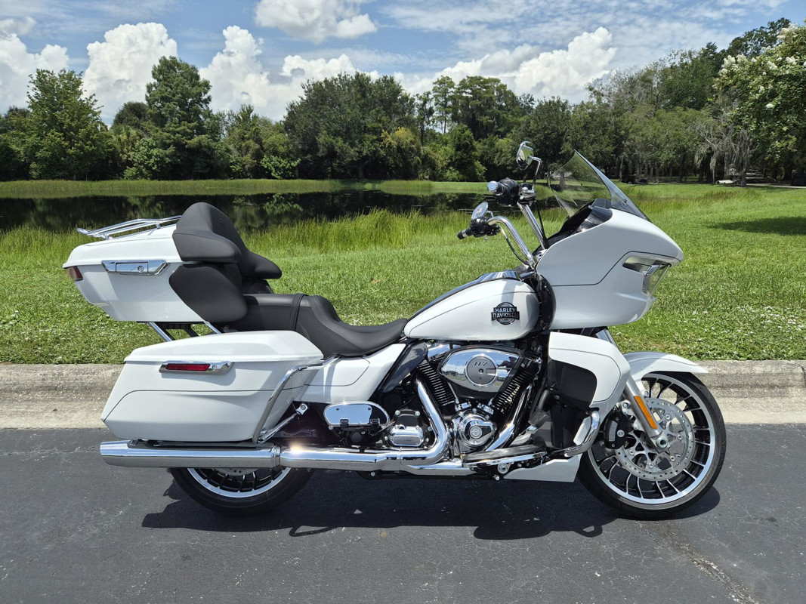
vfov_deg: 58.9
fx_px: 535
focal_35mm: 23
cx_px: 403
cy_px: 302
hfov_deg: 73.9
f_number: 1.8
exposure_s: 1/7696
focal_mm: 5.4
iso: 80
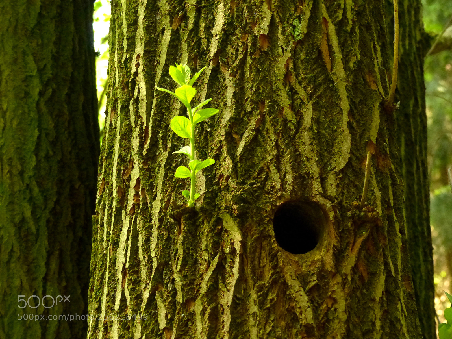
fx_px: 1123
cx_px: 226
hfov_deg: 22.8
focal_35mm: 86
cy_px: 170
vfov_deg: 17.2
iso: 800
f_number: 2.8
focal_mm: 15.5
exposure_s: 1/250
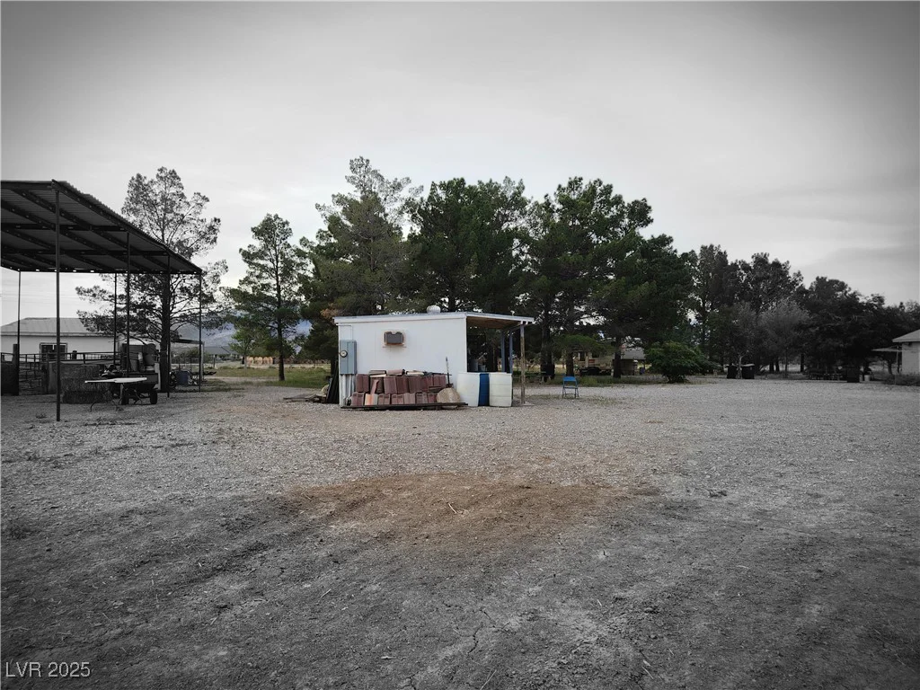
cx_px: 460
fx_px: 611
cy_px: 345
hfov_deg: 73.9
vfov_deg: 58.9
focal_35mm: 23
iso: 20
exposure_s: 1/196
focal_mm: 5.4
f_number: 1.8
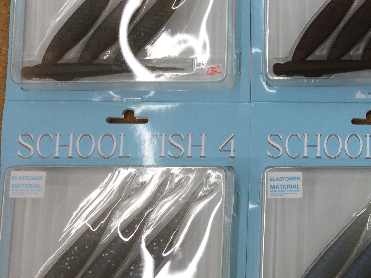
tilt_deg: -82.2
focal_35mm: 68
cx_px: 368
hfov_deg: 27.0
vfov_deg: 21.6
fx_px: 729
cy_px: 113
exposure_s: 1/40
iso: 25
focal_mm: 3.3
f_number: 2.4
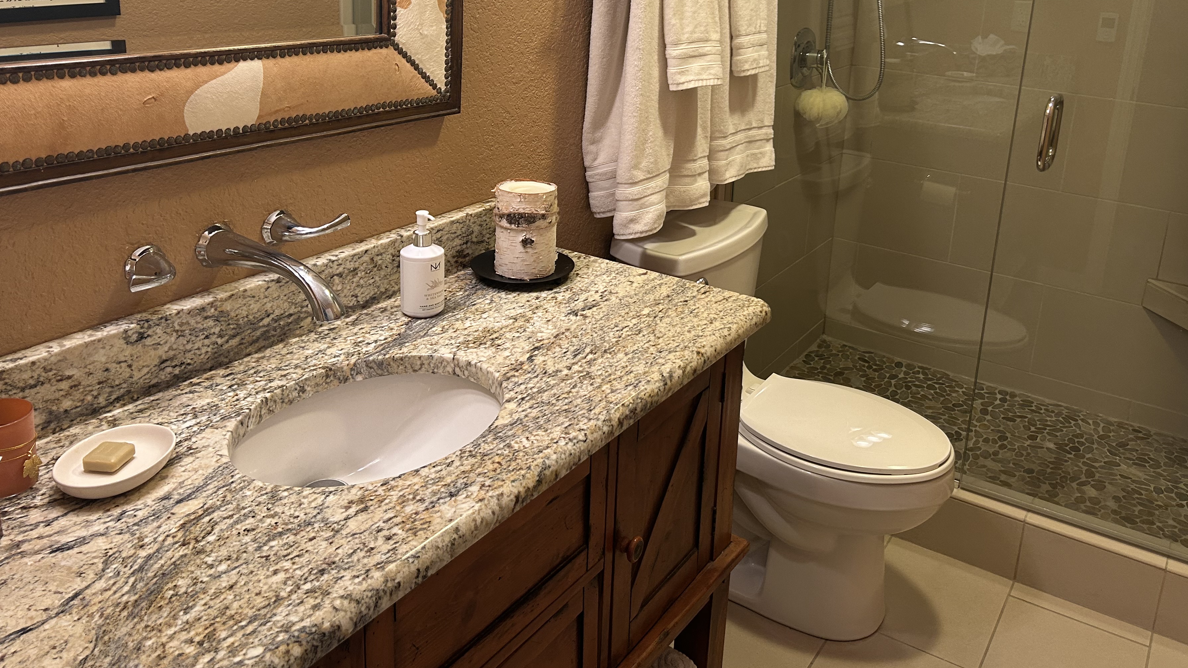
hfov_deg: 60.9
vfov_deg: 36.0
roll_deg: -2.7
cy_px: 184
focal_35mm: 32
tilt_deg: -15.6
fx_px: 1008
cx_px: 649
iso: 125
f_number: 1.5
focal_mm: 5.7
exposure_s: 1/60
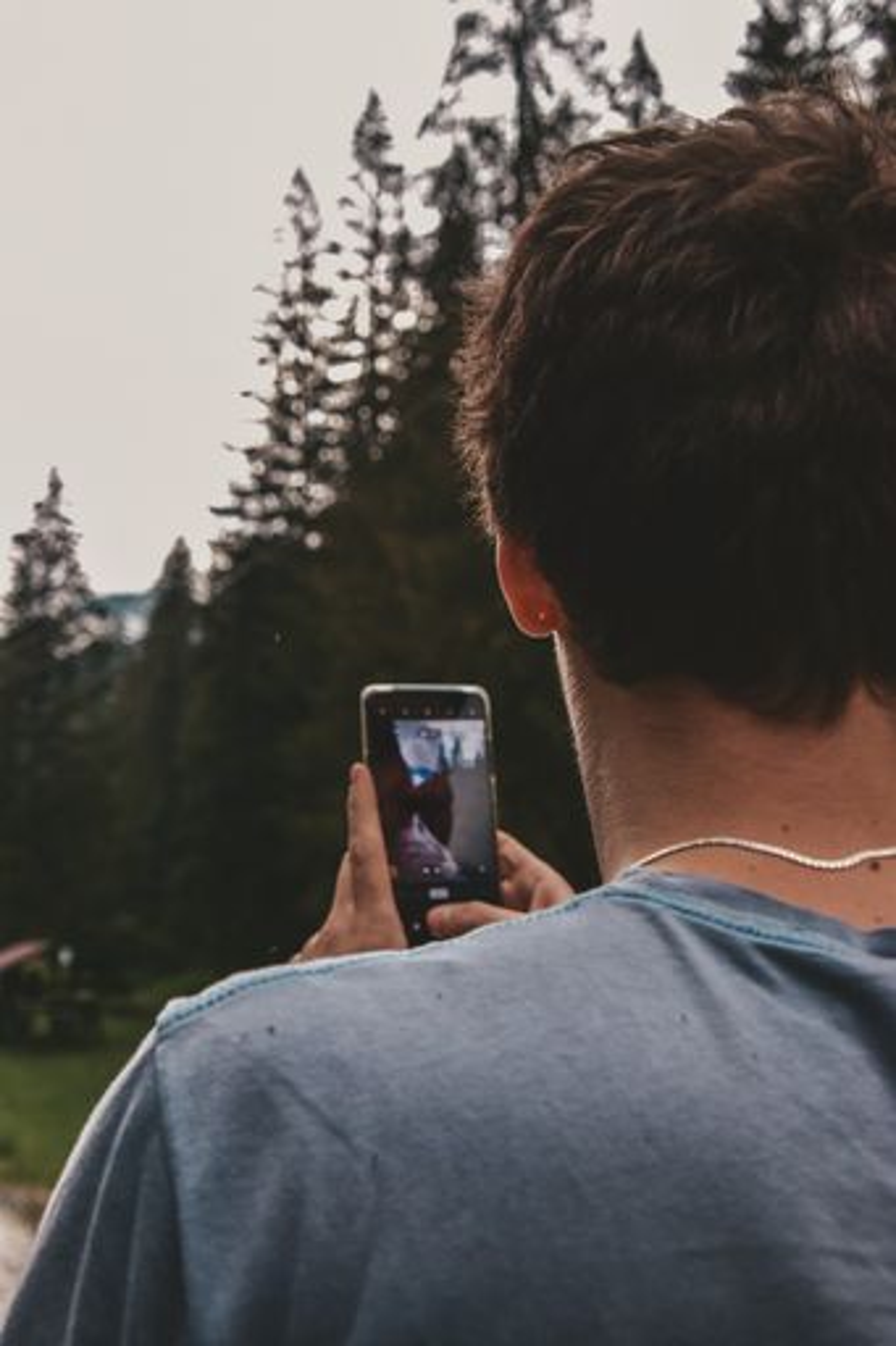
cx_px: 448
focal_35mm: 39
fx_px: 1457
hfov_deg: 34.2
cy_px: 673
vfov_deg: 49.6
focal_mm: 26
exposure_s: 1/640
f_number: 4.5
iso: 320
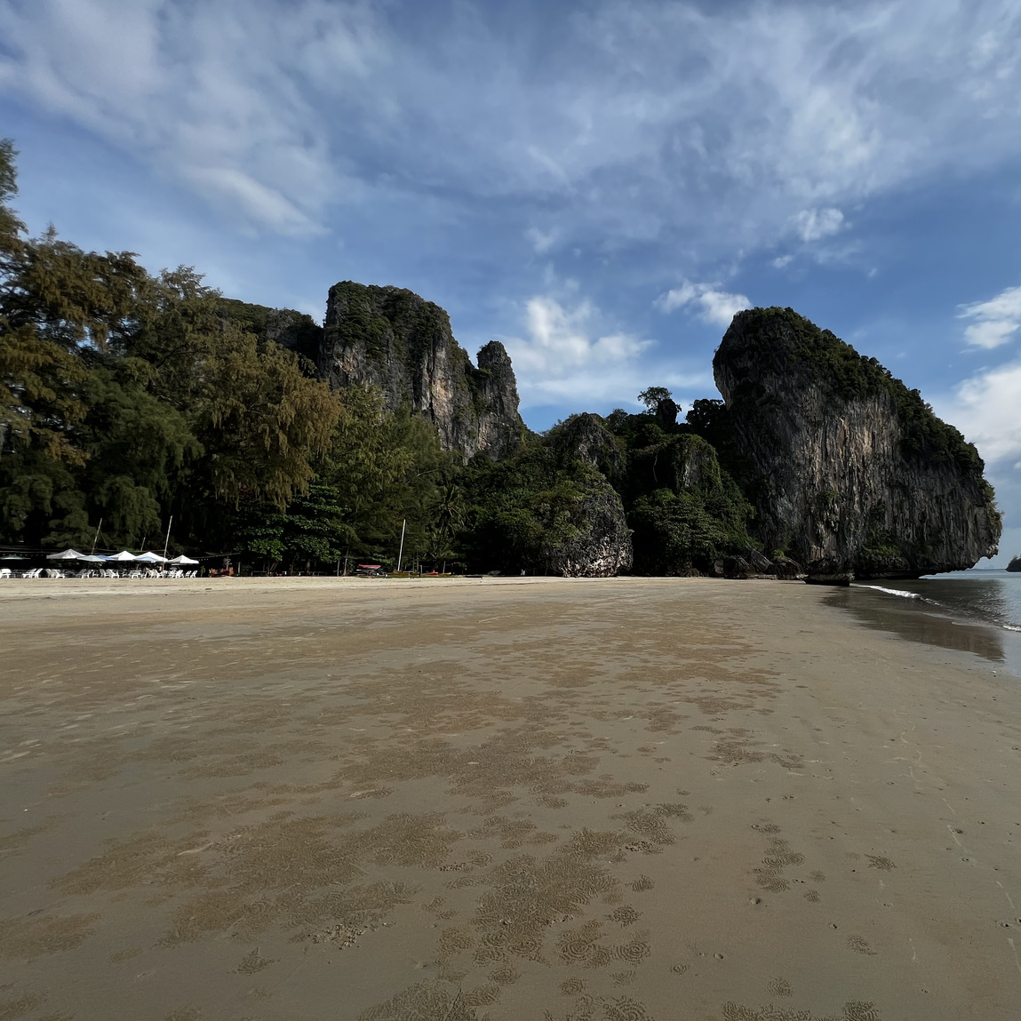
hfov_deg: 83.8
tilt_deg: +4.4
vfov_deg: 87.4
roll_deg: +1.4
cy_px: 530
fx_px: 534
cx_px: 697
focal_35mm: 16
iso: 32
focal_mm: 1.57
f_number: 1.8
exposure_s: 1/1309
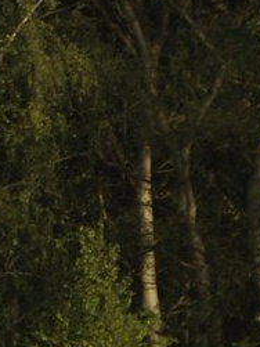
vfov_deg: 1.6
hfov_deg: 1.2
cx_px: -386
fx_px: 12439
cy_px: 321
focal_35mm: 1241
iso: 100
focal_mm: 120
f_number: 6.3
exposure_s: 1/250
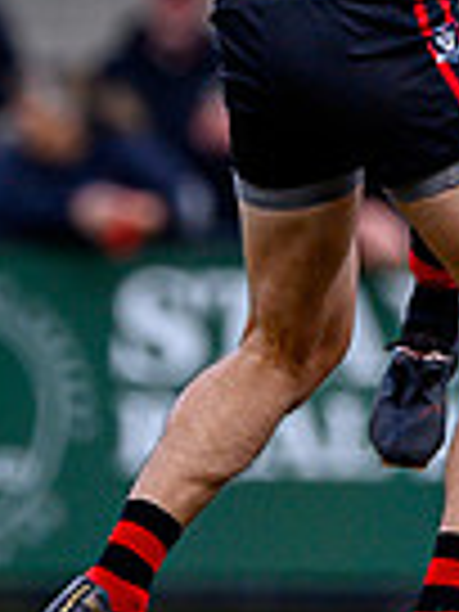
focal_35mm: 3696
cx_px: 741
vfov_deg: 0.5
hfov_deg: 0.4
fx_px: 65344
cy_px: -317
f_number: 4
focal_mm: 500
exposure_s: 1/1250
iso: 360
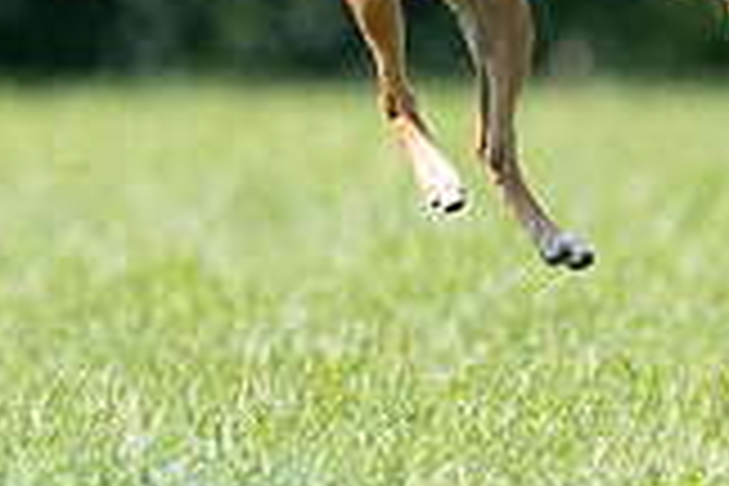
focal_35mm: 1473
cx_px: 567
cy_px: -277
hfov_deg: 1.4
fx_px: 29826
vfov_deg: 0.9
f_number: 6.3
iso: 2000
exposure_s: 1/4000
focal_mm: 411
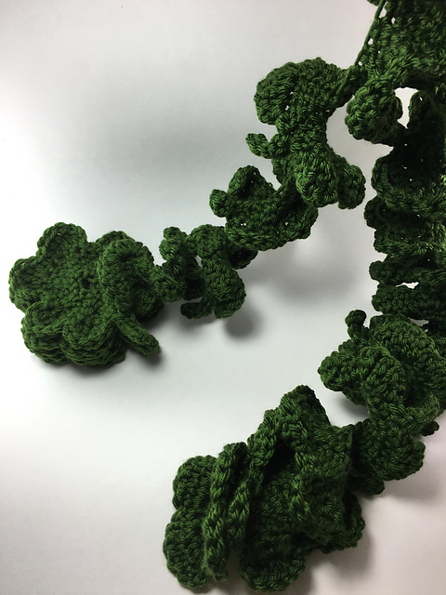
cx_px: 223
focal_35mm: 29
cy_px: 298
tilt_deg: -56.0
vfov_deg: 61.7
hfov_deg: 48.2
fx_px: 498
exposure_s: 1/120
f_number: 2.2
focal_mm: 4.15
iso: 32
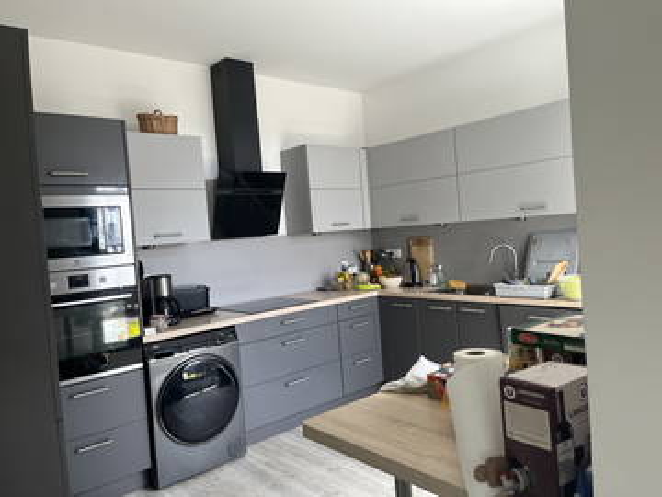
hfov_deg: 67.3
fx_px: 497
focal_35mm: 26
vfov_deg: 53.1
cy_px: 248
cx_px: 331
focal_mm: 5.1
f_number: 1.6
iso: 50
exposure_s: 1/122
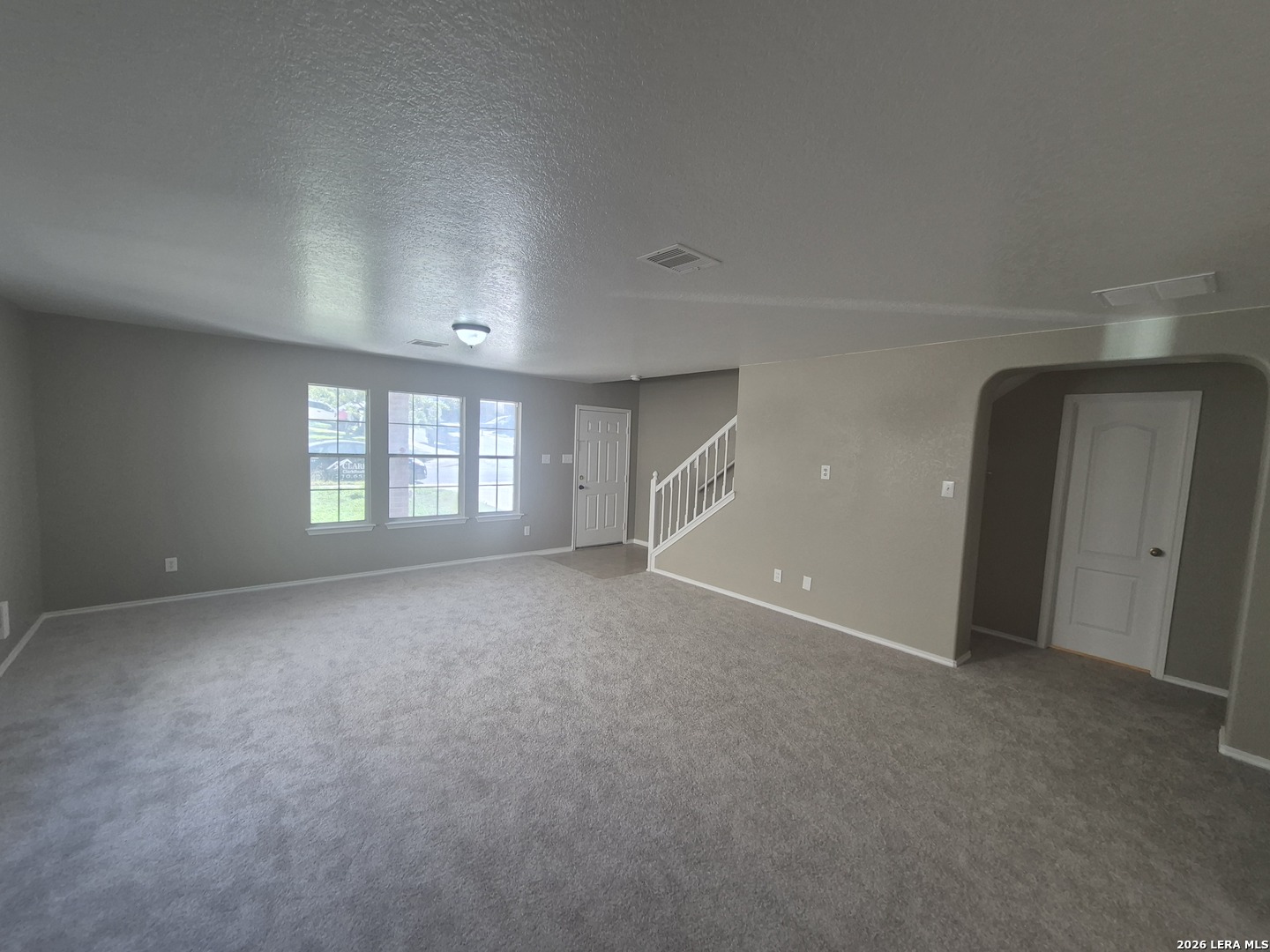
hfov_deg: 106.2
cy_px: 476
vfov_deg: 89.9
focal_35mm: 13
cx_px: 635
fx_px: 477
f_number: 2.2
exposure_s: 1/60
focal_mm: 1.74
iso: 80
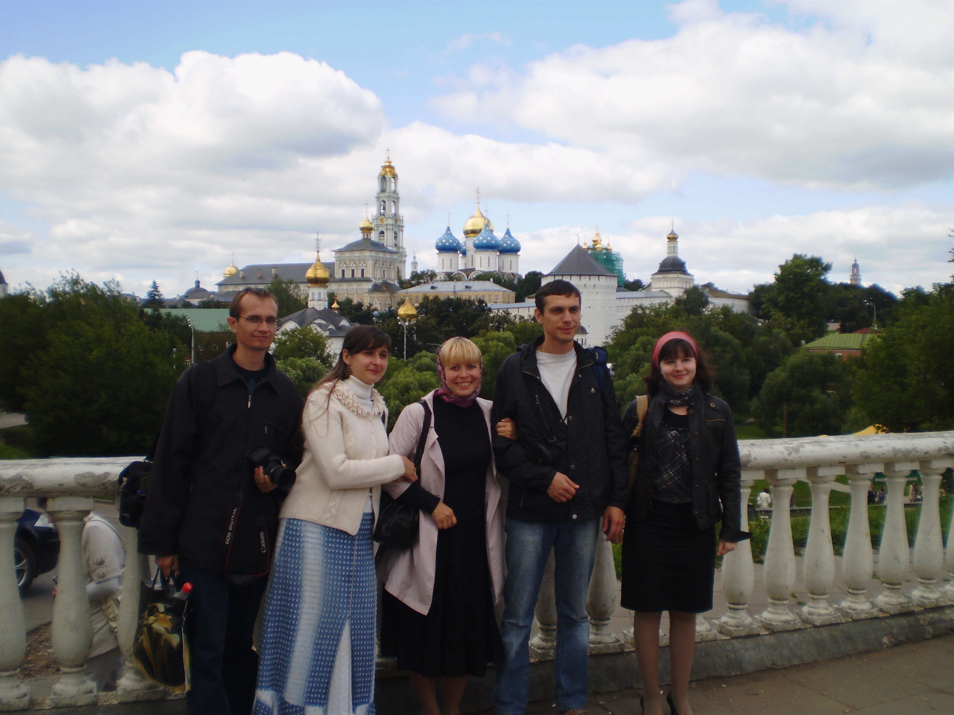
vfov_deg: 39.7
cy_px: 358
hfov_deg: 51.4
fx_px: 992
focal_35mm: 36
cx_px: 477
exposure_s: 1/800
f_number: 3.1
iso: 64
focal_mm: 6.3
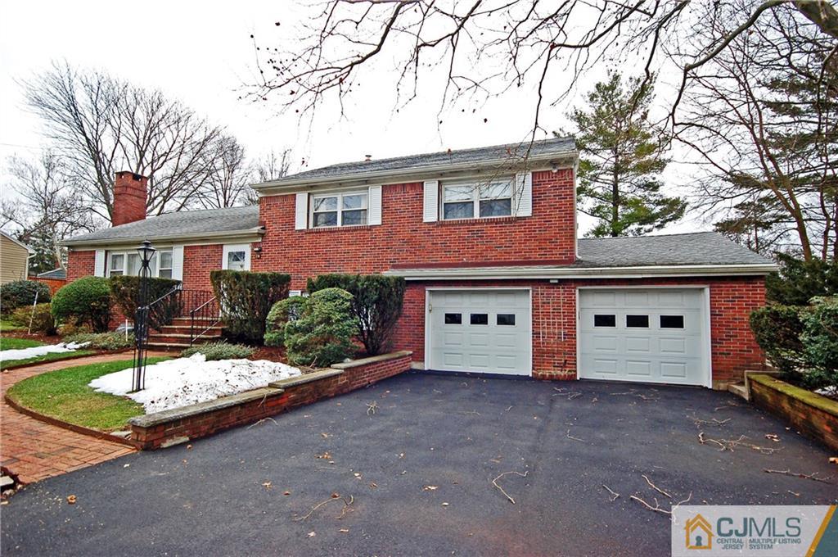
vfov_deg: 63.1
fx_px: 453
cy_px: 278
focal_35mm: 20
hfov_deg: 85.5
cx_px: 419
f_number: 6.3
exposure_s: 1/160
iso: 200
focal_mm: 13
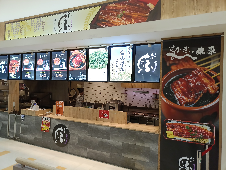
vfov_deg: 54.9
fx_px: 163
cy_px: 85
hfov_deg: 69.4
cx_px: 113
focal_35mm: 25
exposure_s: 1/60
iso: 250
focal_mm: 4.7
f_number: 1.7
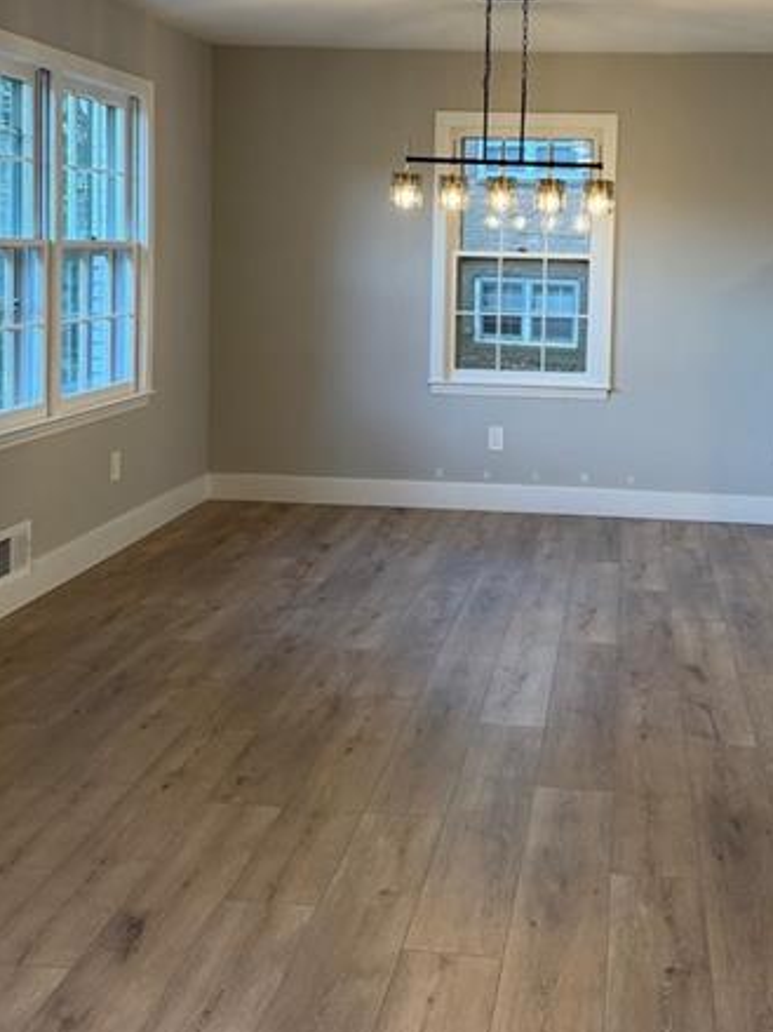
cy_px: 334
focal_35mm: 42
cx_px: 522
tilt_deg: -3.2
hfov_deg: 34.0
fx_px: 1251
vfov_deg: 44.1
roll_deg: -0.3
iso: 200
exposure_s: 1/120
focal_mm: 6.76
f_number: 1.78
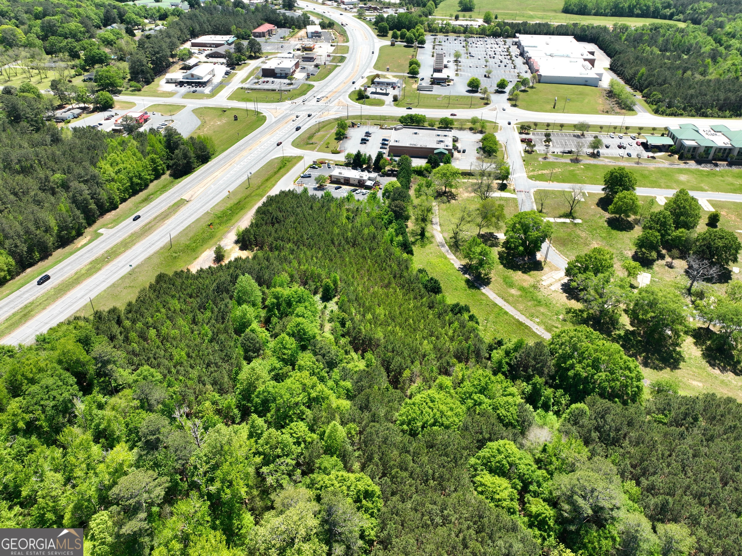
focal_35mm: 24
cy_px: 278
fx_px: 514
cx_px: 371
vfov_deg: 56.8
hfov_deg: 71.6
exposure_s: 1/1000
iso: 100
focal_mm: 12.29
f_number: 2.8
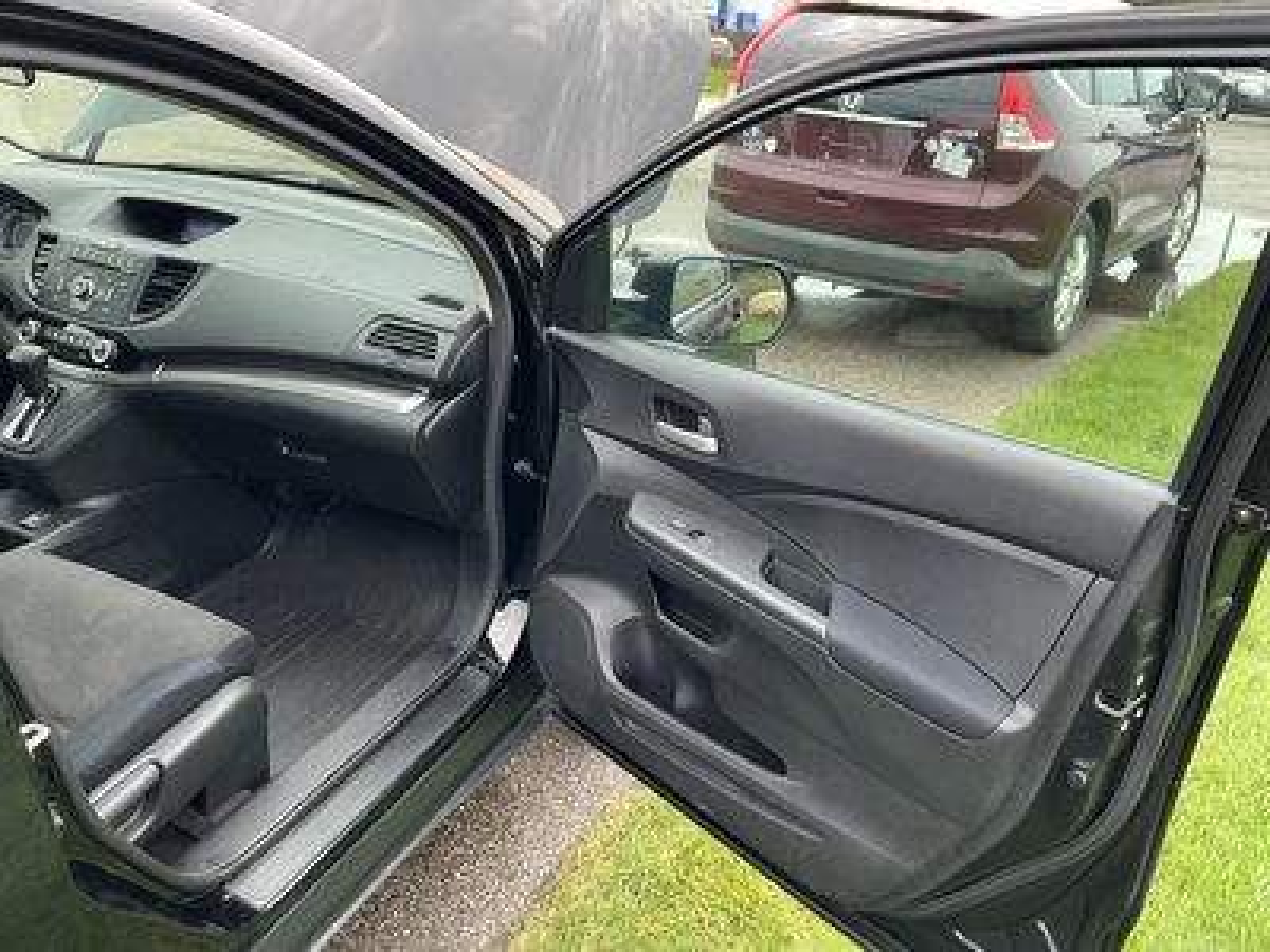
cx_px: 635
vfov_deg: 49.7
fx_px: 1027
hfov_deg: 63.4
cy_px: 476
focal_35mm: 28
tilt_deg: -21.7
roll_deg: -5.8
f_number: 1.8
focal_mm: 3
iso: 20
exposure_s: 1/122
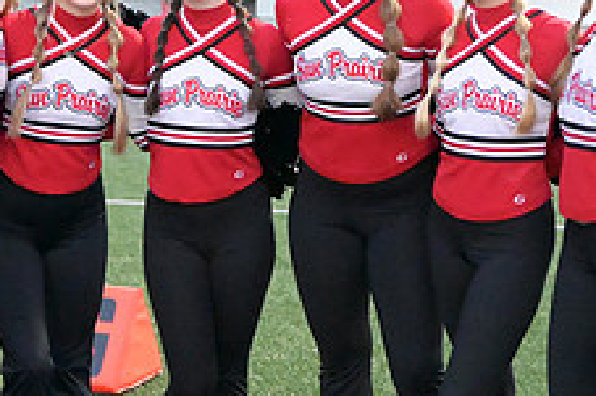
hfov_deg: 22.2
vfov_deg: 14.8
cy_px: 157
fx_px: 1522
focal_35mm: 92
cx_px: 318
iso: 32000
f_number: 2.8
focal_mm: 36
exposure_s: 1/8000
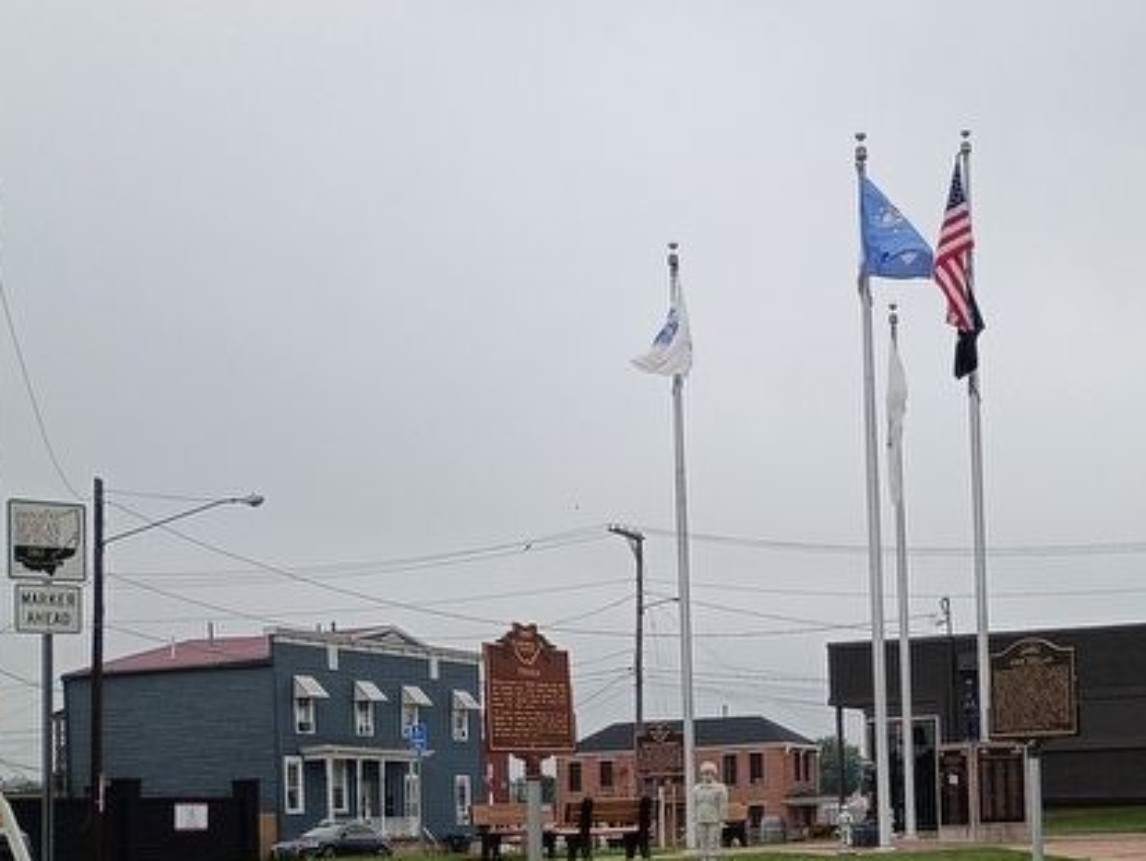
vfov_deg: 25.6
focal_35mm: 56
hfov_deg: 33.5
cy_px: 720
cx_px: 891
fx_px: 1855
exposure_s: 1/767
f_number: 1.8
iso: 100
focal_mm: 4.27
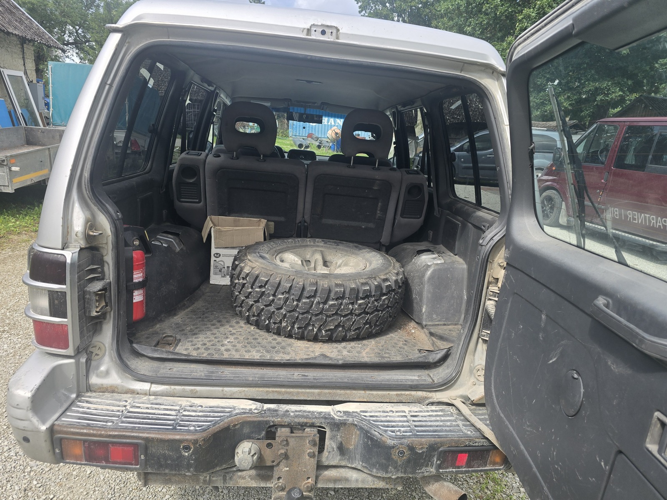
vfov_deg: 58.9
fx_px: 443
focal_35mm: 23
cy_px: 250
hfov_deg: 73.9
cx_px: 334
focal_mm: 6.3
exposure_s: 1/237
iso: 12
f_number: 1.7
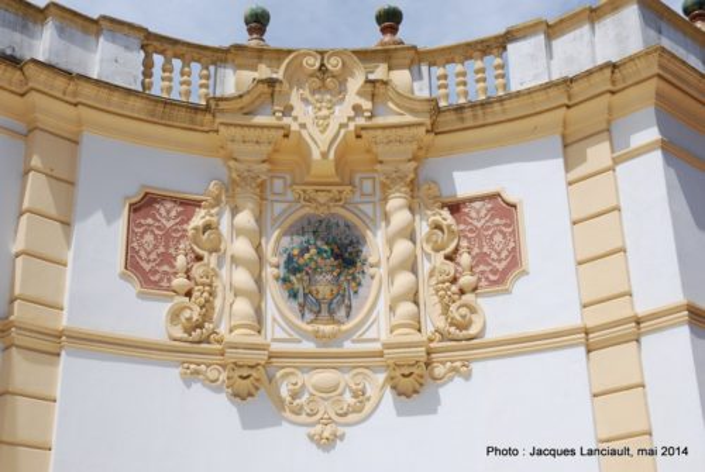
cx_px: 352
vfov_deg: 25.8
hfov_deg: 37.8
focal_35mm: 52
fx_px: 1030
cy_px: 236
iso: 100
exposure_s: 1/250
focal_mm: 35
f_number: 9
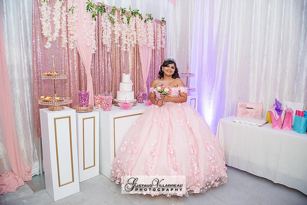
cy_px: 102
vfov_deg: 53.2
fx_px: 205
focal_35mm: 24
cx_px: 154
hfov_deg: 73.7
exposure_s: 1/160
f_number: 3.5
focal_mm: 24
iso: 1250
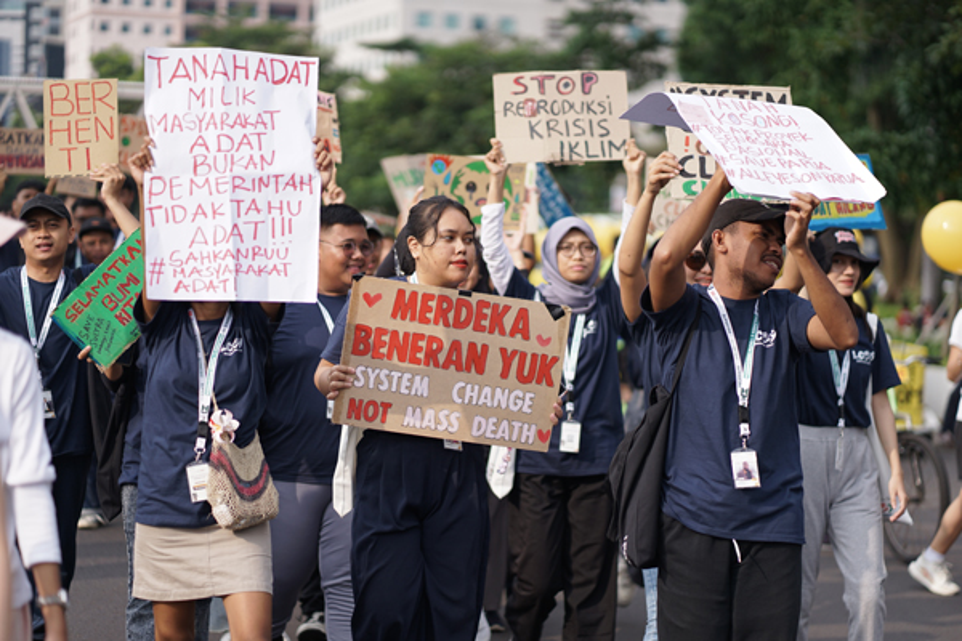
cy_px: 320
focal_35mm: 85
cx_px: 481
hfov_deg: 23.9
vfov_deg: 16.1
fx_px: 2271
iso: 160
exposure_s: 1/2000
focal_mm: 85
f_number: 1.8
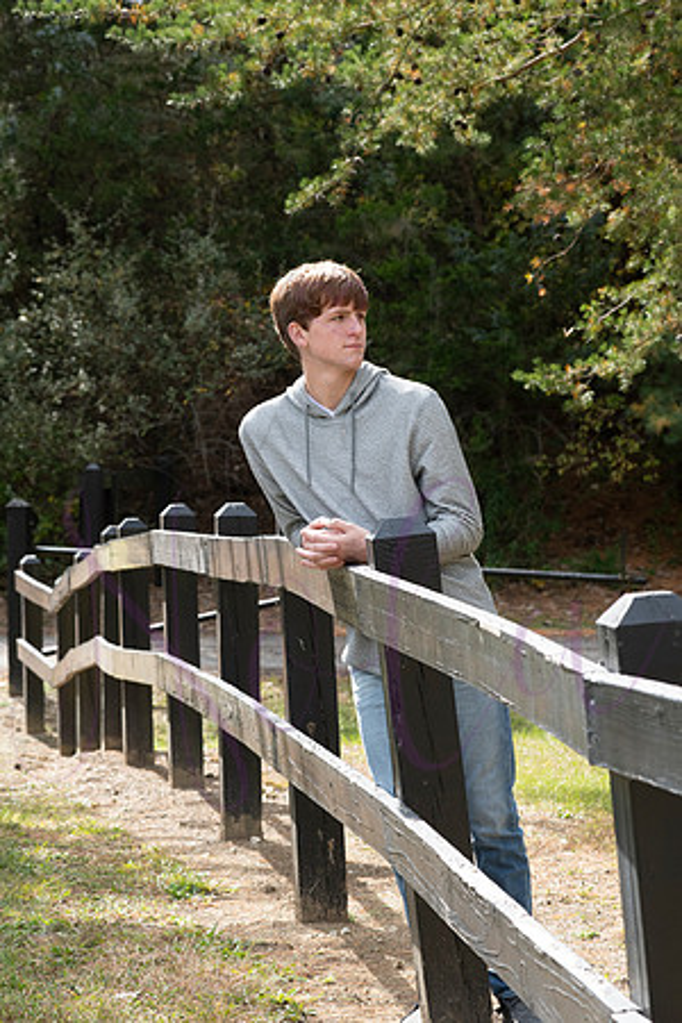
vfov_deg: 17.1
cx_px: 341
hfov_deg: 11.4
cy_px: 512
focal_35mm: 120
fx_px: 3410
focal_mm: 120
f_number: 10
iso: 800
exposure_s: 1/400
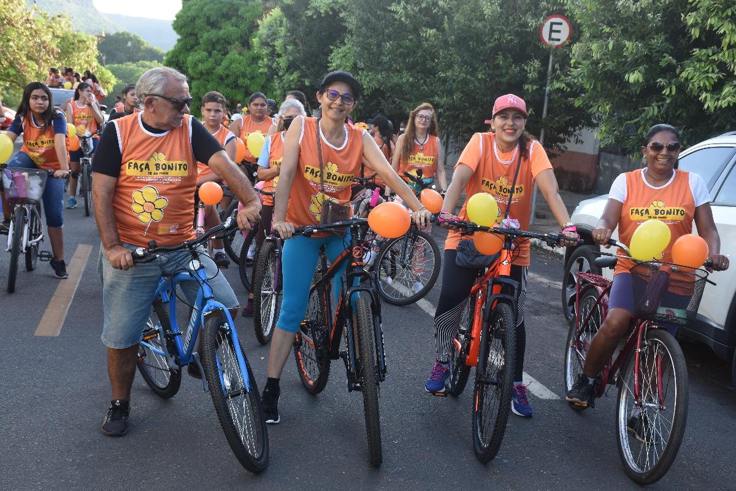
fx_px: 1043
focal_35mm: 51
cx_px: 368
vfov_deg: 26.5
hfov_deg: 38.9
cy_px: 246
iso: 250
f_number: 8
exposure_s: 1/80
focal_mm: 34
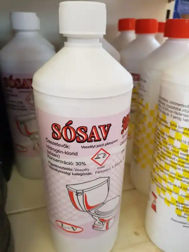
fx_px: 189
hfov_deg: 53.1
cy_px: 126
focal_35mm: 26
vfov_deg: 67.3
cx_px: 94
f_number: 1.7
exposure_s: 1/33
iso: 250
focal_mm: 4.2
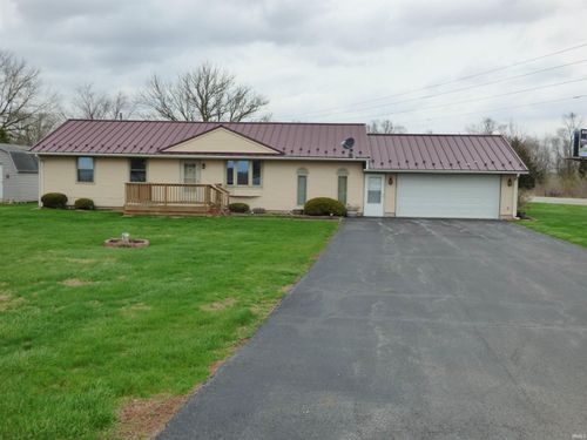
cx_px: 294
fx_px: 577
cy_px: 220
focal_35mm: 34
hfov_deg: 54.0
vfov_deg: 41.8
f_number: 4.5
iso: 200
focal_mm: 5.97
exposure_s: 1/800
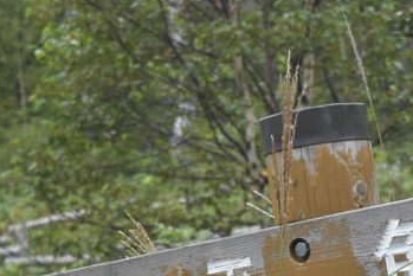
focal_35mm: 176
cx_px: 272
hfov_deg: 11.7
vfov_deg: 7.7
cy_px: 387
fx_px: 2020
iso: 200
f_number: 4.8
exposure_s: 1/400
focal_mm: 40
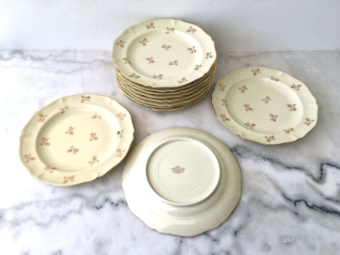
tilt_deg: -55.0
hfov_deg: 61.7
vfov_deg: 48.2
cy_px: 128
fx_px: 285
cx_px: 170
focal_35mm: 29
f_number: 2.2
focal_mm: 4.15
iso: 25
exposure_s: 1/427
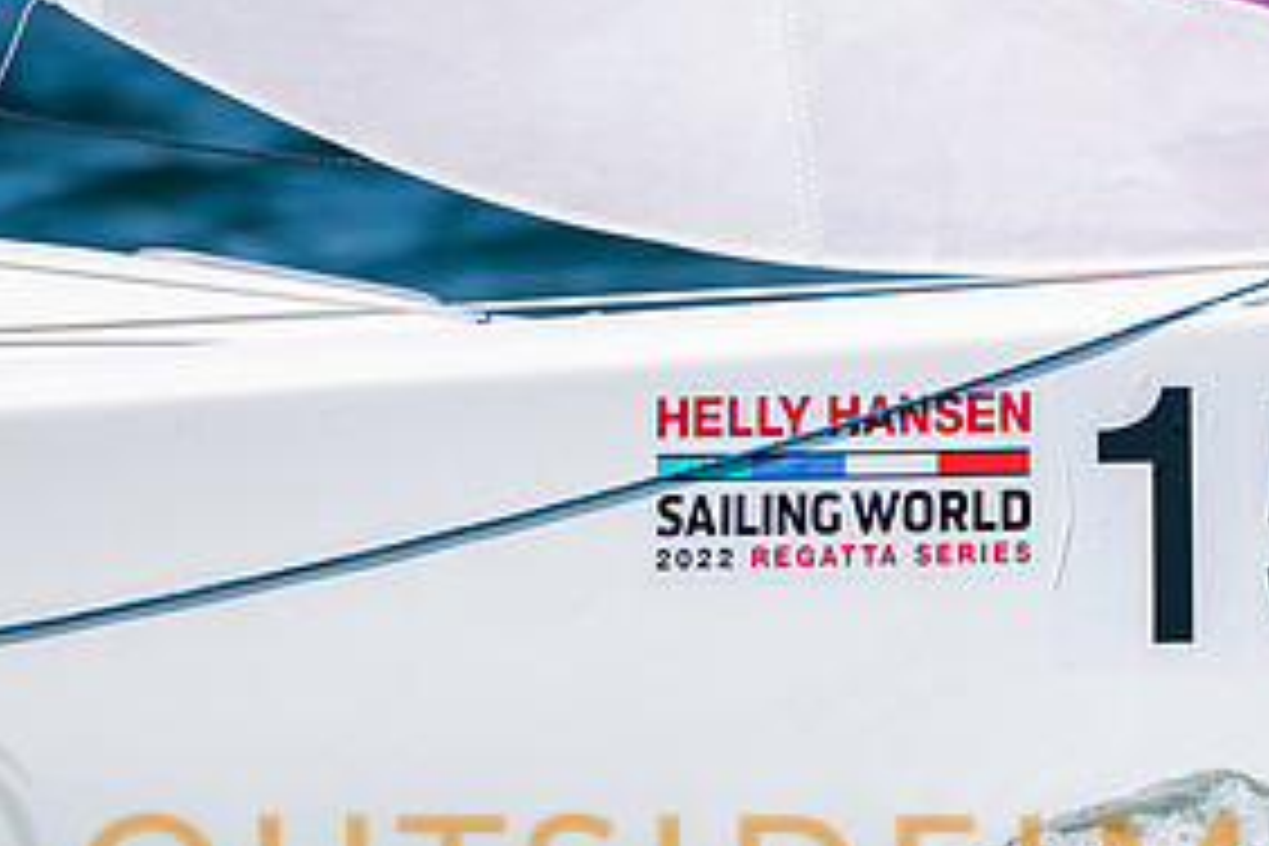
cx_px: 1048
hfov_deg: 2.2
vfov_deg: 1.5
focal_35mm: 926
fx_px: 32639
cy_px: 848
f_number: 5
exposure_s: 1/3200
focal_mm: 300
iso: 200
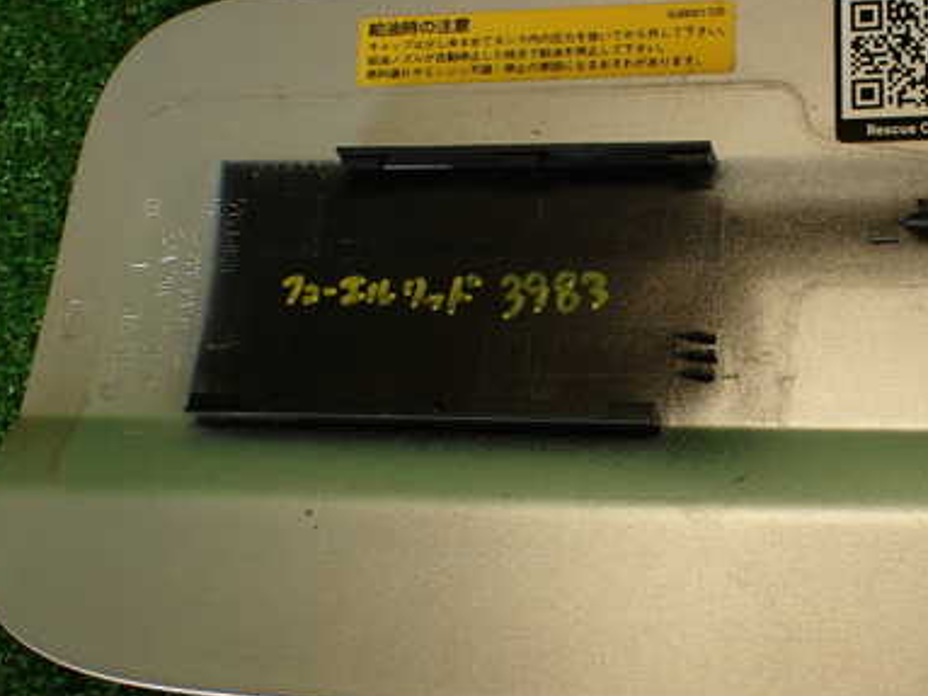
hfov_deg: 40.0
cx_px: 618
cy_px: 337
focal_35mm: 47
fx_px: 1260
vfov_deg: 30.9
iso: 100
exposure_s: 1/80
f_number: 2.3
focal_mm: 5.4
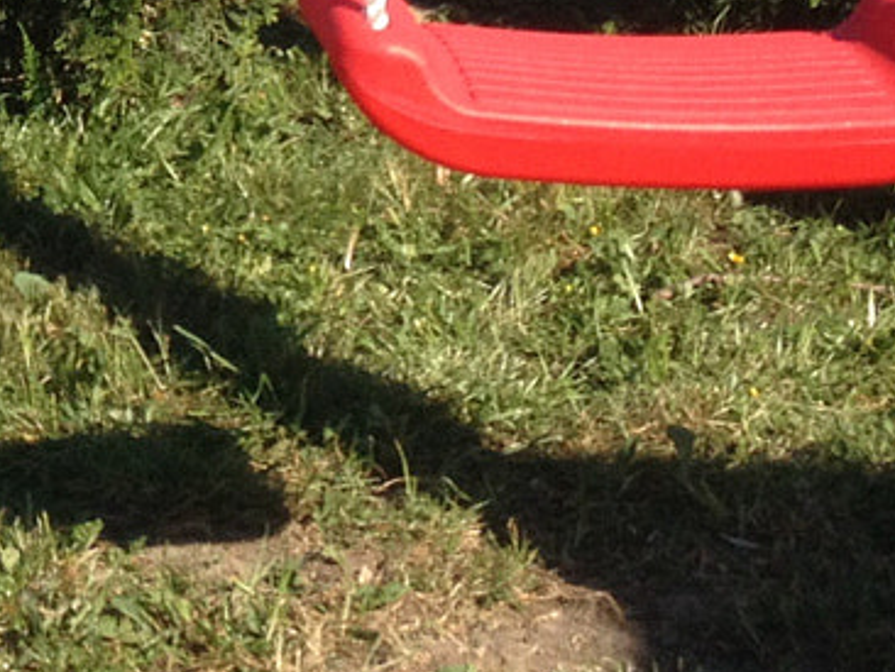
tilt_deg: -5.6
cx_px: -147
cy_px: -447
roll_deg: -1.3
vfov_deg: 9.3
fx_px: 3958
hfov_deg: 12.6
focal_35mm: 153
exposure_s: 1/1175
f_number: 2.4
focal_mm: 4.28
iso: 50
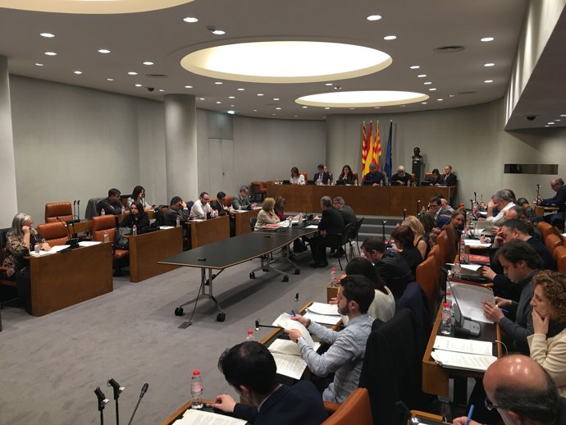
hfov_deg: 61.6
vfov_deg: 48.3
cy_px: 212
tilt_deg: -5.1
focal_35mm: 29
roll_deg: -0.1
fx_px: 474
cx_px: 283
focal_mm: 4.15
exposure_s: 1/33
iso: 50
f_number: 2.2
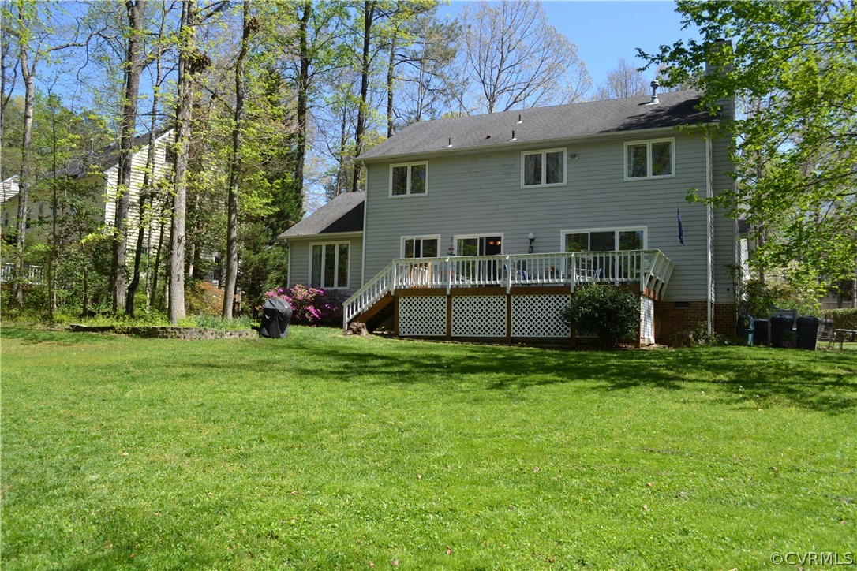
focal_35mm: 30
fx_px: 714
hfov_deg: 61.9
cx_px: 428
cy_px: 286
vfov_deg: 43.6
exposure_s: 1/200
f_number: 7.1
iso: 100
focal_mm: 20
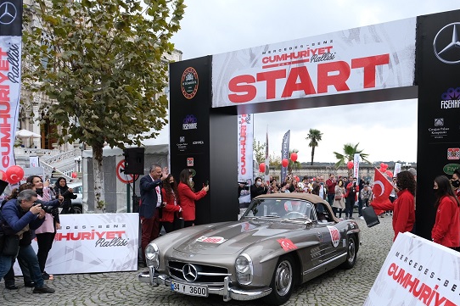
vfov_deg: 41.9
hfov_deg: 59.4
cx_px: 291
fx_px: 396
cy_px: 197
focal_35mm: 31
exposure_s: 1/800
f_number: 3.6
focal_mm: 16
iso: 800
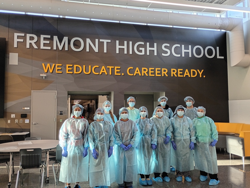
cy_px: 94
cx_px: 125
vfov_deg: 48.2
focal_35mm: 29
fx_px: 209
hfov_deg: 61.7
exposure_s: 1/60
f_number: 1.8
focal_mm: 4.27
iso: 241
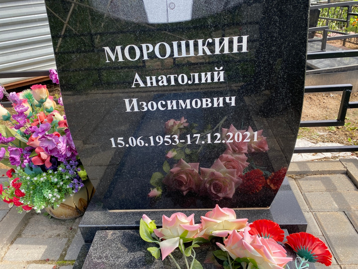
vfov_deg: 53.1
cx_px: 179
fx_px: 269
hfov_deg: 67.3
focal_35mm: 26
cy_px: 134
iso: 32
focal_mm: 4.25
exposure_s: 1/458
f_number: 1.8
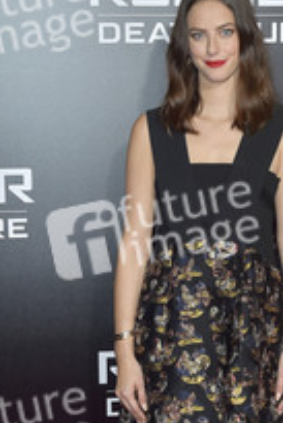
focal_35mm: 88
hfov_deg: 15.5
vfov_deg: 22.8
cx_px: 214
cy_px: 334
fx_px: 1036
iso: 400
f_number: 6.3
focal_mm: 45
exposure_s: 1/250
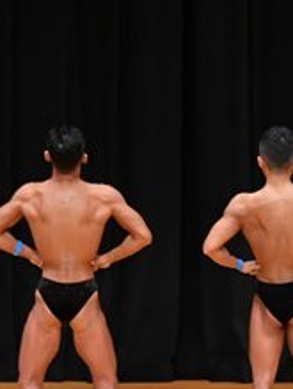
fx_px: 4850
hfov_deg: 3.5
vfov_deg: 4.6
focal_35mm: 431
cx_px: 276
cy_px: 245
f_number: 5.6
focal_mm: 85
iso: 3200
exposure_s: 1/400
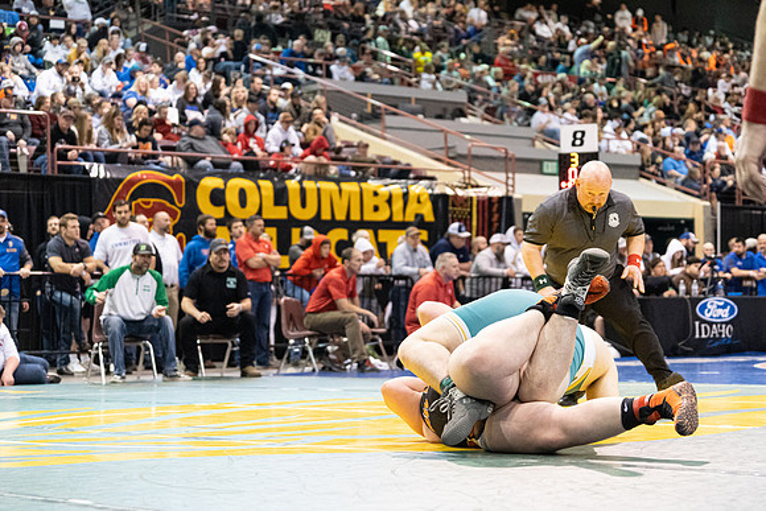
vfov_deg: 16.9
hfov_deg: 25.1
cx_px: 383
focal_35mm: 81
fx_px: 1724
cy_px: 256
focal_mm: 81
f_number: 4
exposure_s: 1/500
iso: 10000
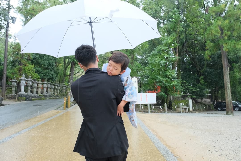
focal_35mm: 24
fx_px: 161
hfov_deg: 73.7
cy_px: 80
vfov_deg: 53.1
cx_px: 120
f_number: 5
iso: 1600
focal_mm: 16
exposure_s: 1/60
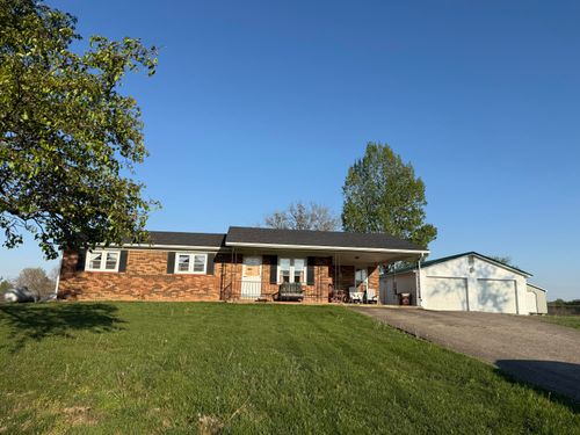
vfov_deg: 56.8
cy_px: 218
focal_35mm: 24
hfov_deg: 71.6
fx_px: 402
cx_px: 290
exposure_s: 1/4167
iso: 80
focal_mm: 6.76
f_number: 1.78
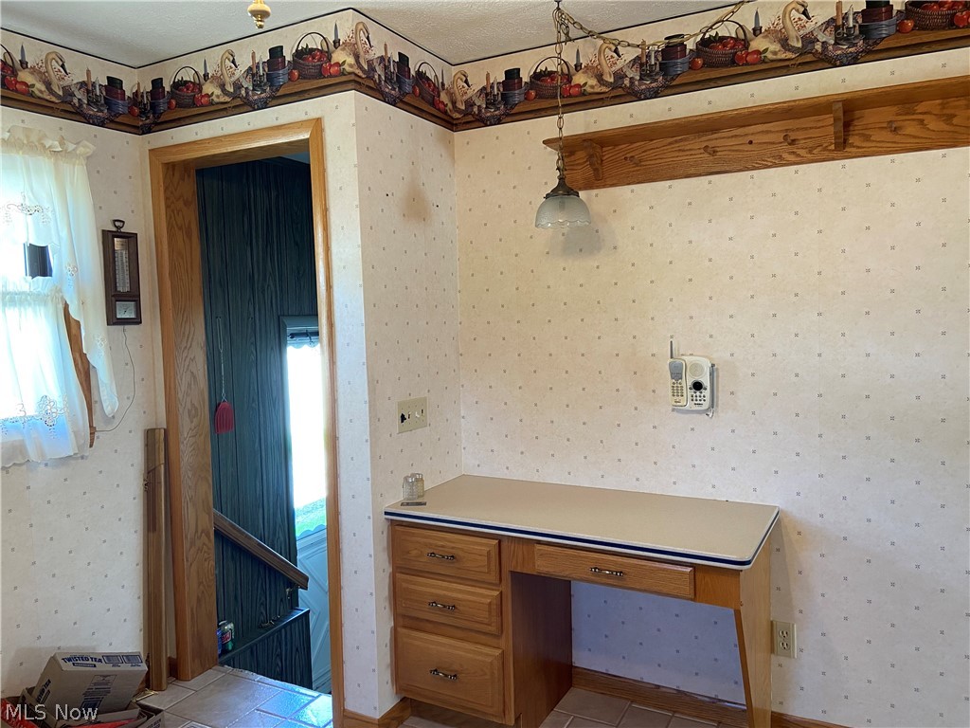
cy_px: 364
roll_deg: +1.7
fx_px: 729
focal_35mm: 26
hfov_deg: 67.3
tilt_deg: -3.6
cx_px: 485
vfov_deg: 53.1
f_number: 1.8
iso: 100
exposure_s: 1/60
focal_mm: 4.25
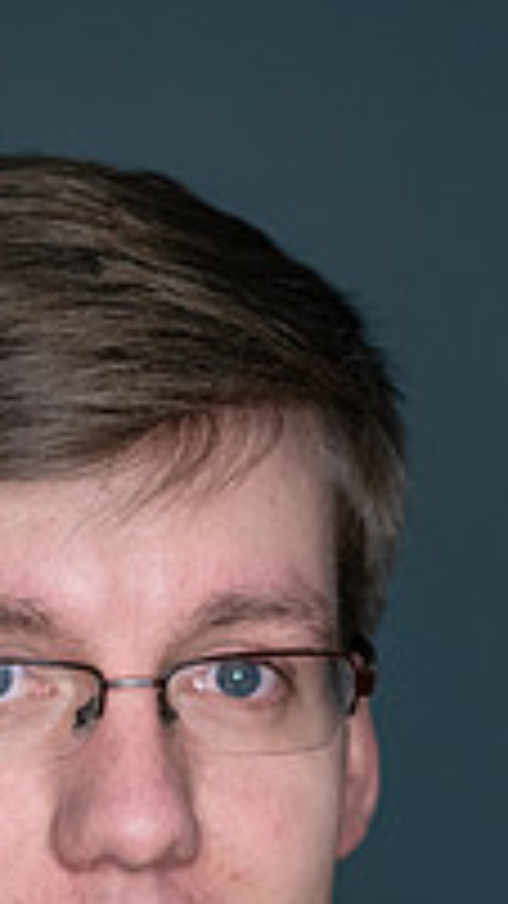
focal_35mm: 199
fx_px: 4767
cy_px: 962
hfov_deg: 6.1
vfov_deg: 10.7
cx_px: 72
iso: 2000
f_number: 3.5
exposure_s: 1/250
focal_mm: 85
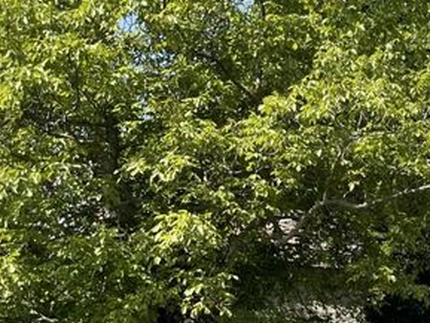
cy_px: 249
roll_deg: +1.4
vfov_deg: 13.7
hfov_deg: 16.4
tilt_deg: +11.5
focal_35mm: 108
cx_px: 665
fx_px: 1342
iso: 32
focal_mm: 4.2
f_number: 1.6
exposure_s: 1/1949
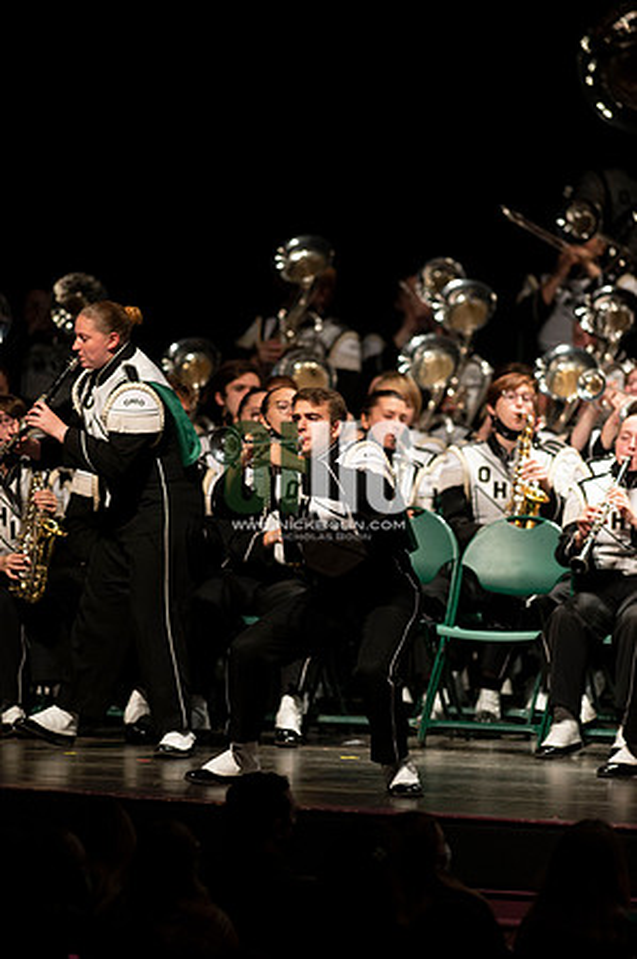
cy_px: 480
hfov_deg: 4.6
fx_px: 7980
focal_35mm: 300
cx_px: 318
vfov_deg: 6.9
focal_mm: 300
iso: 3200
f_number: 2.8
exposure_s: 1/500
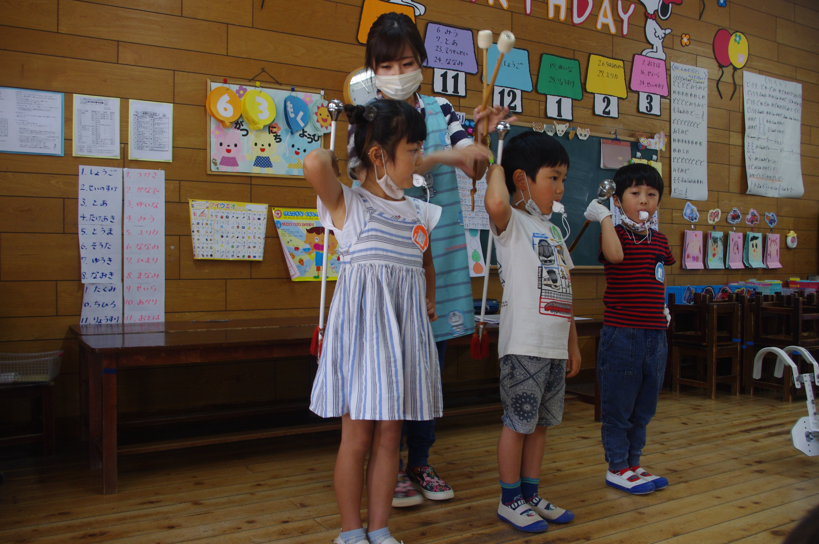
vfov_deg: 42.2
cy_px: 272
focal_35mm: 31
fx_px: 704
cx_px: 410
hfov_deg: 60.3
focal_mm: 21.25
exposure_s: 1/50
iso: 800
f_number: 5.6
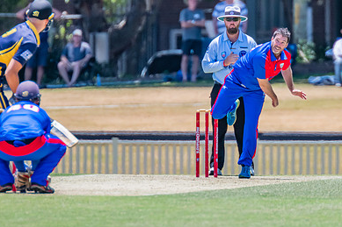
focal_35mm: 1147
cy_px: 99
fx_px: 10891
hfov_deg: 1.8
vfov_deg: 1.2
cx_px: 263
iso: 640
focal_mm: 600
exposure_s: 1/2000
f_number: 7.1
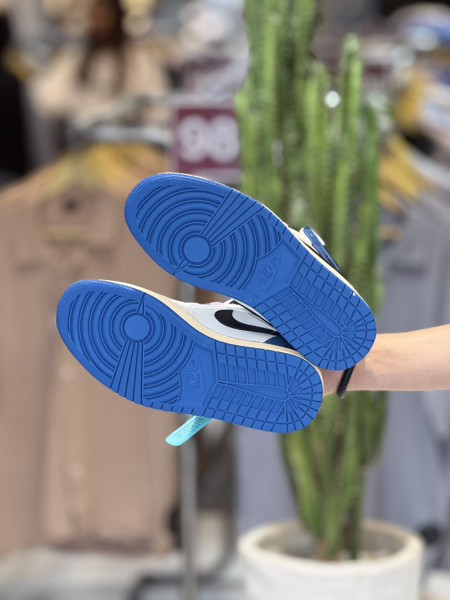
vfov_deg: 16.4
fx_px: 2080
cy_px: 300
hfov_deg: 12.3
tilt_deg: -6.9
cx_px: 225
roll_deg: +0.1
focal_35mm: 120
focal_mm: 15.66
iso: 200
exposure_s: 1/100
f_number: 2.8
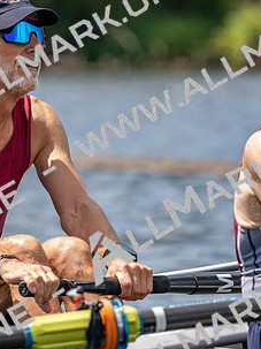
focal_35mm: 639
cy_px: 177
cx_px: -9
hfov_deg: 2.3
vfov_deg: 3.1
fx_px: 6428
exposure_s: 1/2000
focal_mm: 347
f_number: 6.3
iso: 320
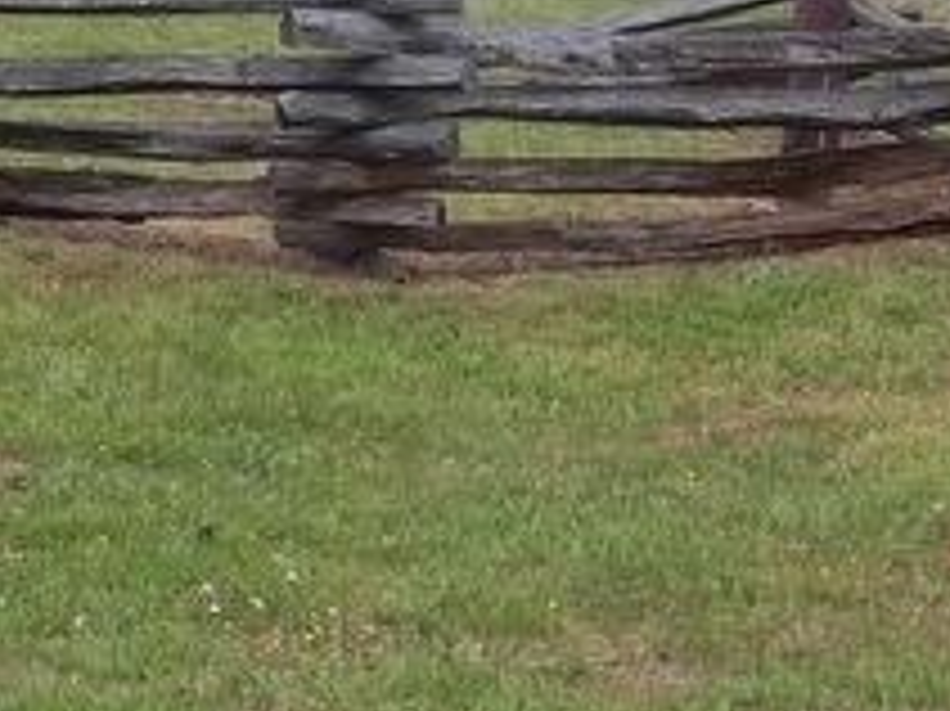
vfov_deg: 11.8
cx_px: 63
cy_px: 158
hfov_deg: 15.6
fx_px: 3429
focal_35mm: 125
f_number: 3.3
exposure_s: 1/500
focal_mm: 5.9
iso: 64
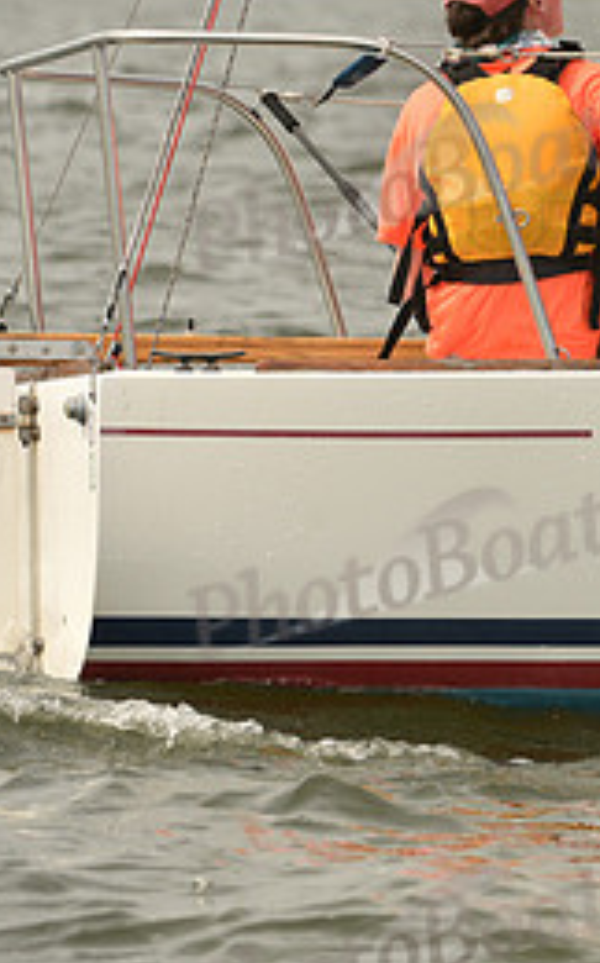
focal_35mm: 455
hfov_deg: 2.9
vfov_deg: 4.6
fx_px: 11931
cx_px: 904
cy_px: 320
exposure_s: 1/1600
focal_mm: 200
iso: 320
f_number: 6.3
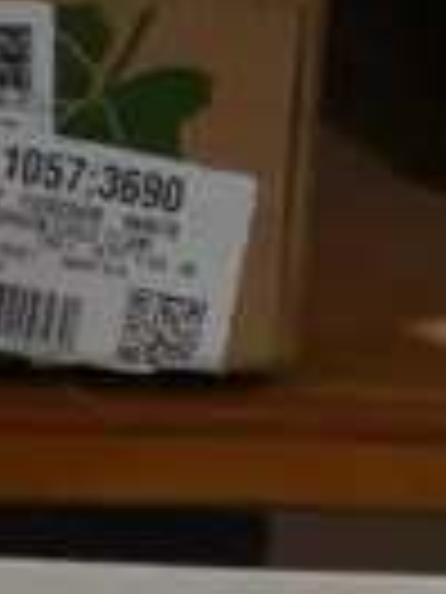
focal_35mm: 218
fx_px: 3745
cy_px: 2187
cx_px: 106
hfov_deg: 6.8
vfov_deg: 7.2
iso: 250
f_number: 3.5
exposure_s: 1/60
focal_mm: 14
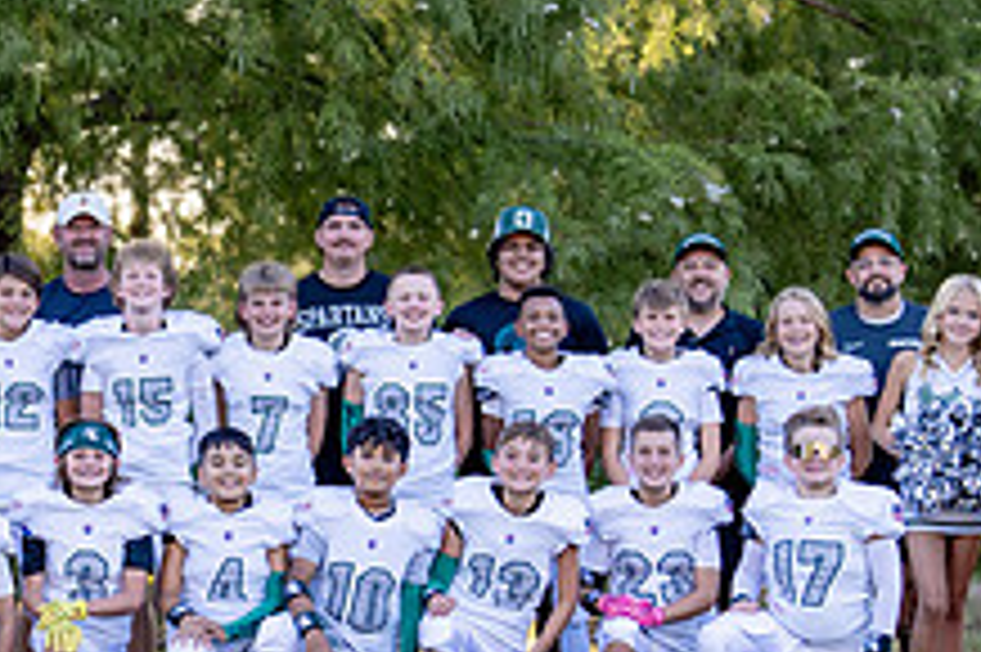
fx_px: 3649
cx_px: 320
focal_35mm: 134
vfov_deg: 10.2
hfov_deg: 15.3
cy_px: 492
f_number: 1.2
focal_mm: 50
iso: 100
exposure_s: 1/1000
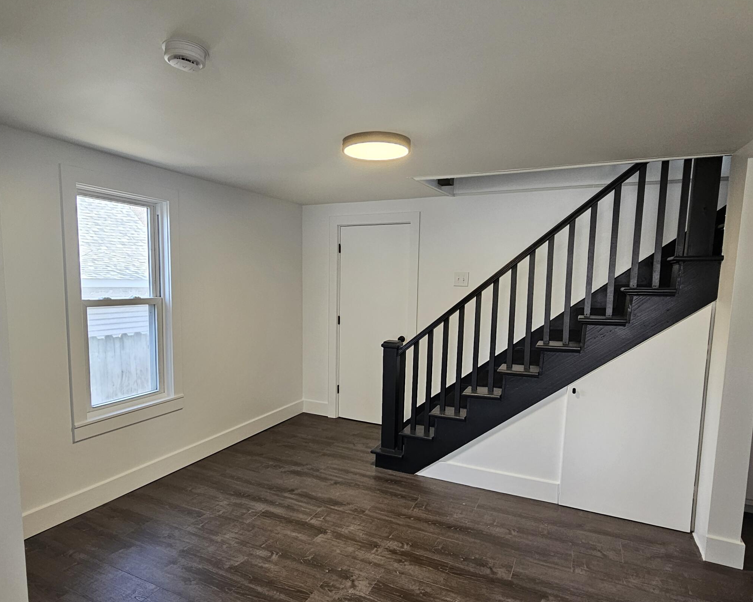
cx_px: 343
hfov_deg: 83.1
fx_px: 423
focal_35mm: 19
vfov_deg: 70.6
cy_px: 333
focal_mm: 2.2
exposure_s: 1/60
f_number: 2.2
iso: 160
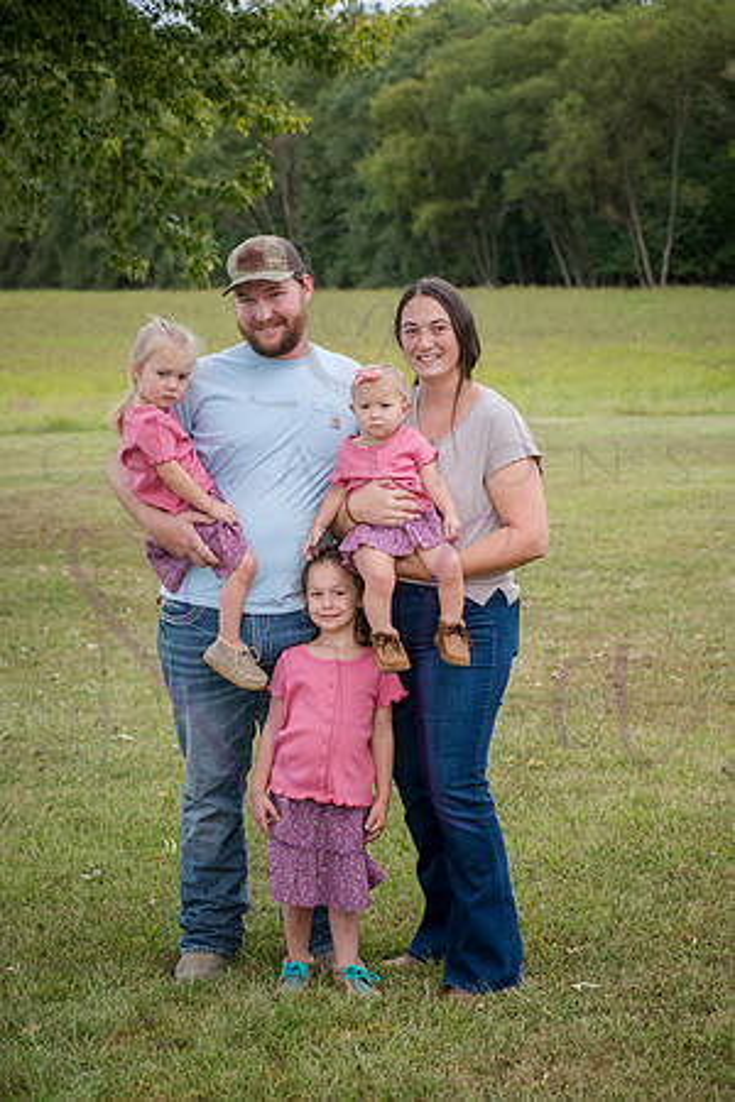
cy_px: 551
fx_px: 2450
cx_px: 368
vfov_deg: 25.4
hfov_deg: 17.1
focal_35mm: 80
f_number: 5.6
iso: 400
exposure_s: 1/400
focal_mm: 80
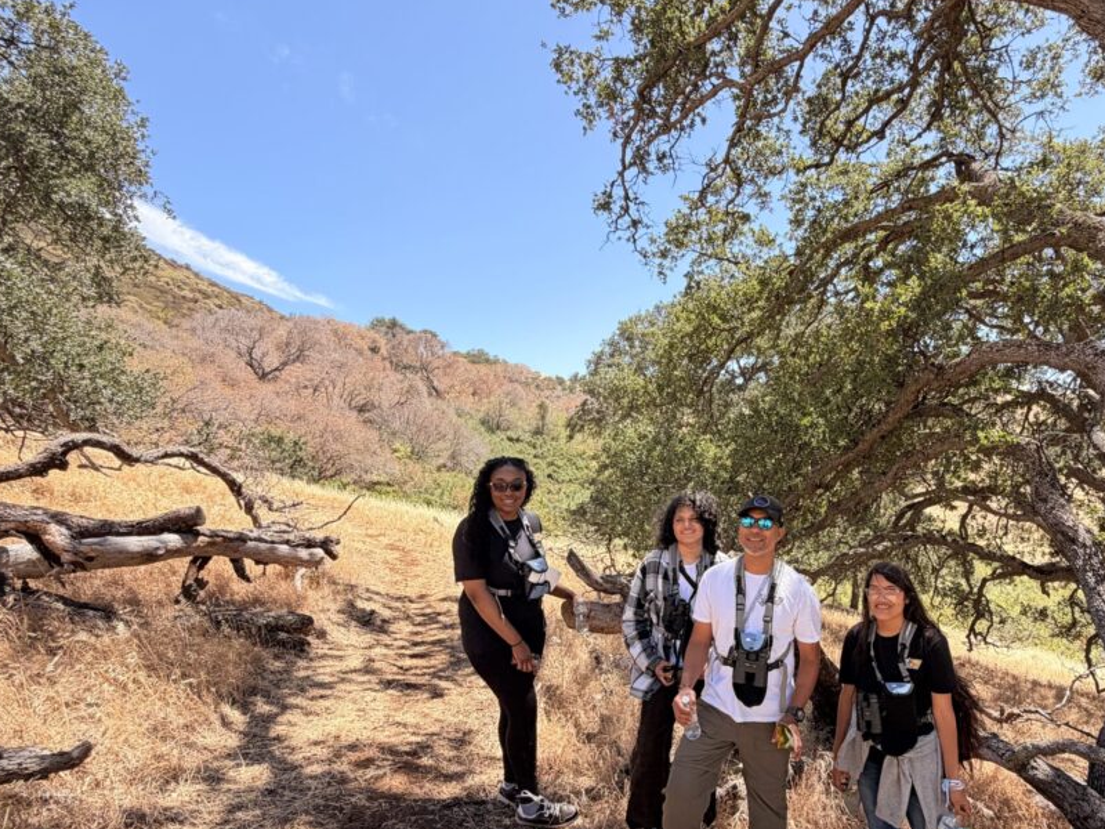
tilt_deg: -4.3
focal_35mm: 21
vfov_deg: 63.1
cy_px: 477
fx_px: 670
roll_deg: +1.4
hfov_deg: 77.4
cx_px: 700
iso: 40
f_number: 2.2
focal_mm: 2.22
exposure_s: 1/506
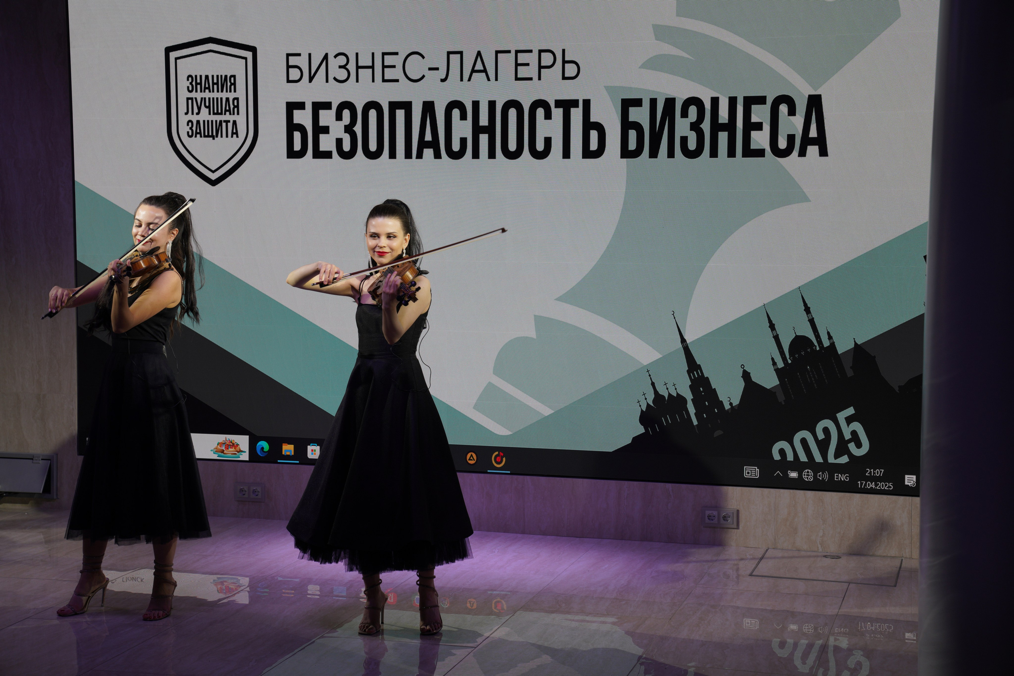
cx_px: 507
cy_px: 338
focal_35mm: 63
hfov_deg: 31.9
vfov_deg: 21.6
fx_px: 1775
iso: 160
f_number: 6.3
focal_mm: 63
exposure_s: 1/125
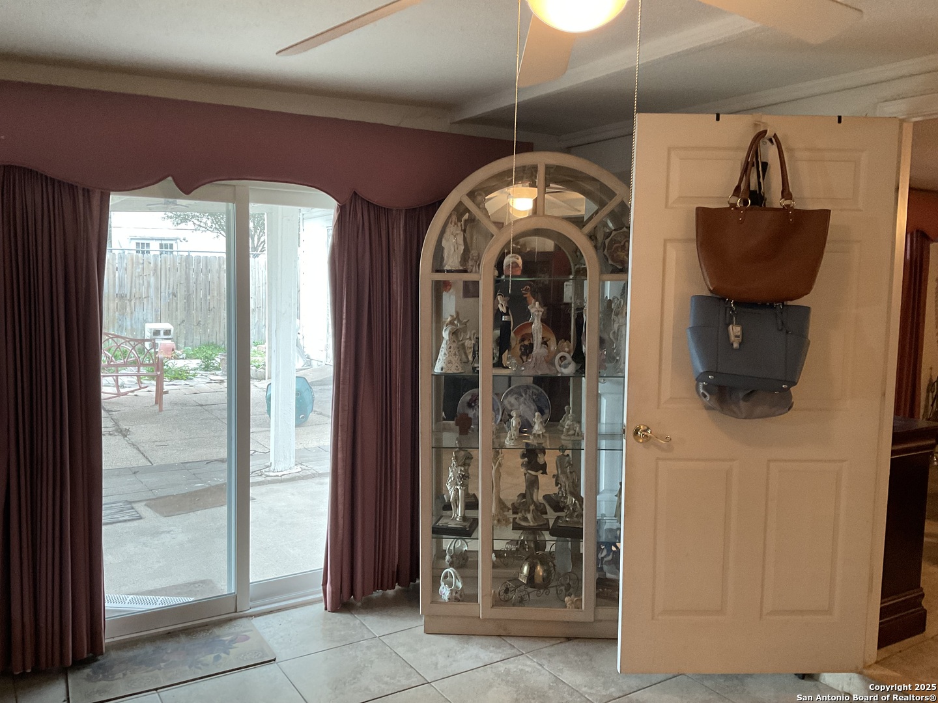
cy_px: 352
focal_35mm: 29
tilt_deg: -5.2
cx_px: 469
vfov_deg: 48.2
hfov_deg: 61.7
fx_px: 786
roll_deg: -0.4
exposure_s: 1/60
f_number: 1.8
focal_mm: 3
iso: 100
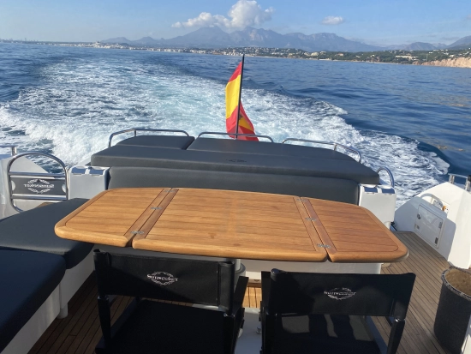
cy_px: 177
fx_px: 354
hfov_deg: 67.3
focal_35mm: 26
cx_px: 236
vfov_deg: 53.1
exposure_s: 1/3040
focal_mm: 4.25
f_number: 1.8
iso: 32
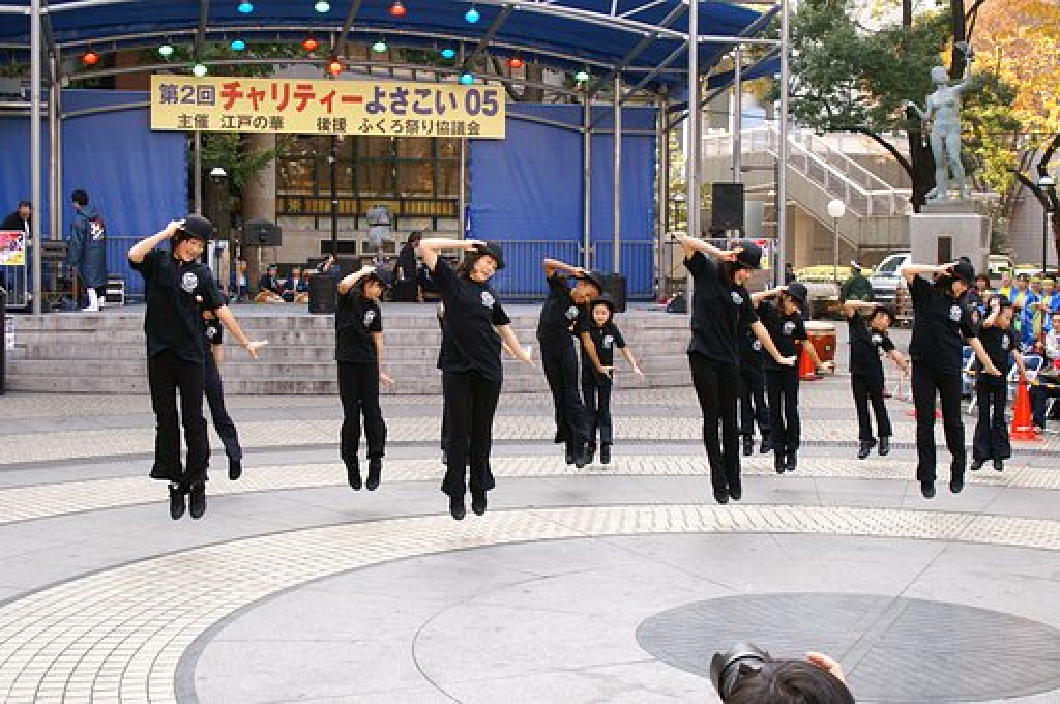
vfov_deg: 25.7
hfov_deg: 37.9
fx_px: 1544
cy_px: 352
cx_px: 530
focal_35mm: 52
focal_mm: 35
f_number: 7.1
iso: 800
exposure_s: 1/250
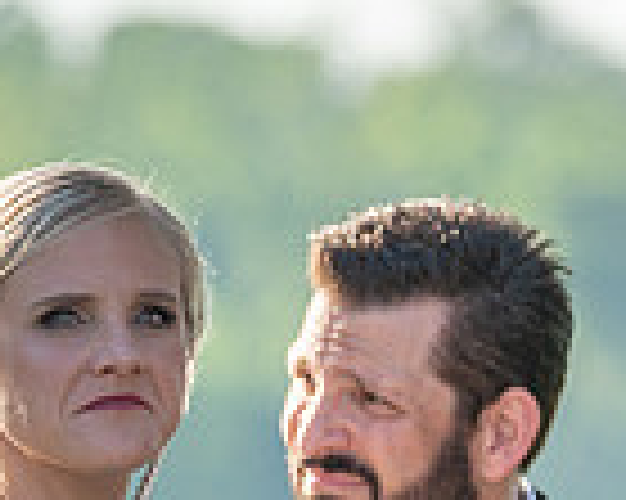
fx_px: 14811
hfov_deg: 2.4
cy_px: 377
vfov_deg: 1.9
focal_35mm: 800
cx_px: 1064
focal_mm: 174
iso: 100
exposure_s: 1/640
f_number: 4
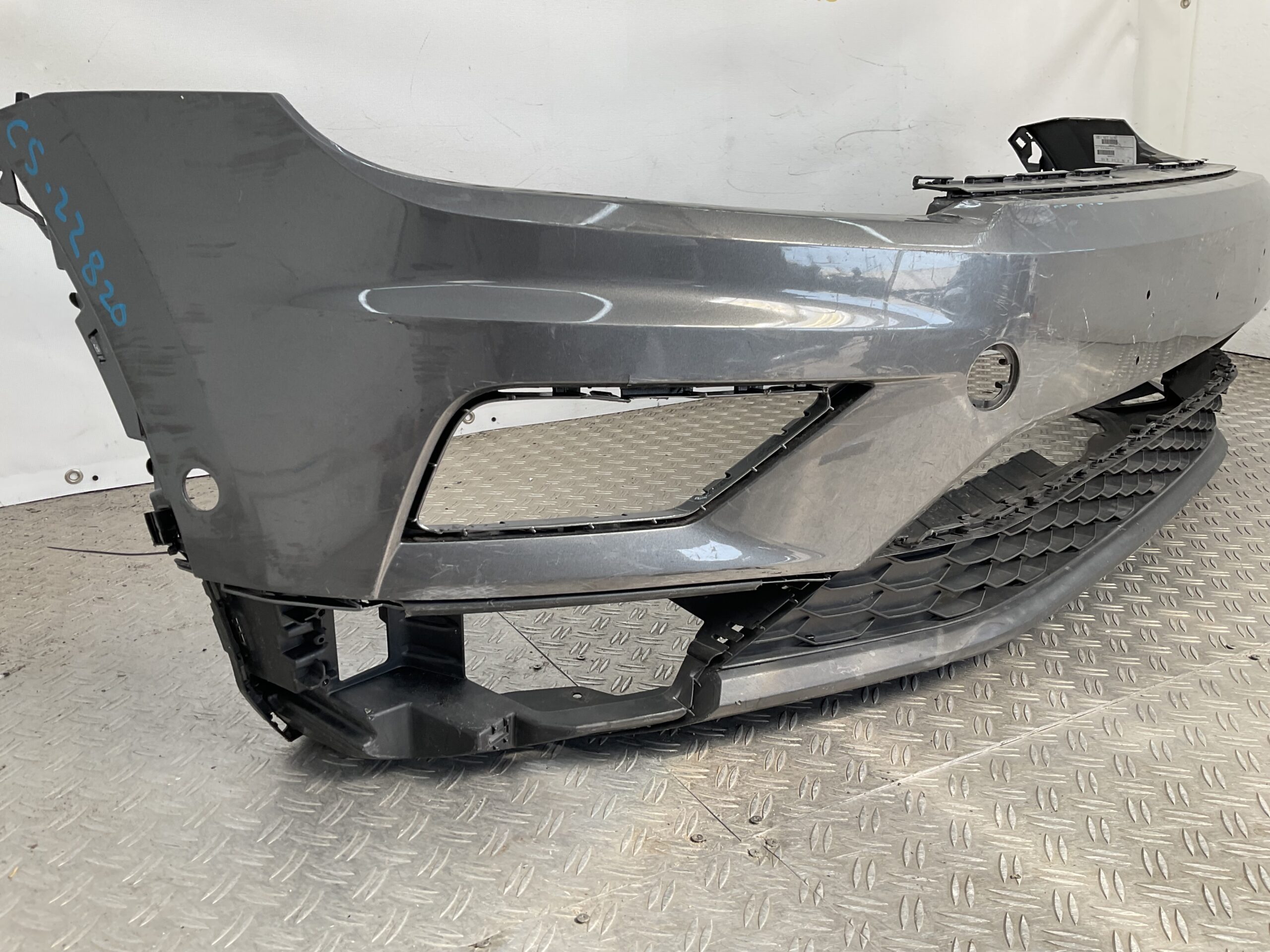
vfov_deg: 48.2
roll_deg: -0.8
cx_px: 635
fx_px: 1064
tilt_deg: -17.4
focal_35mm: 29
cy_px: 476
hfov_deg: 61.7
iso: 16
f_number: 1.8
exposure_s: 1/179
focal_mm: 3
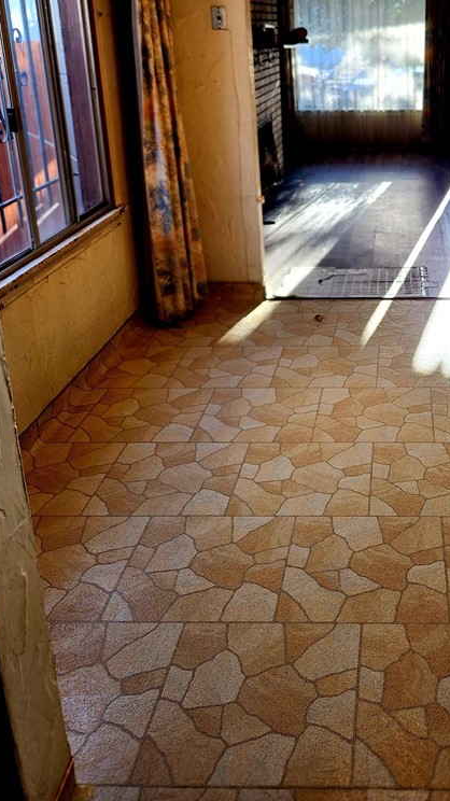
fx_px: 764
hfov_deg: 31.6
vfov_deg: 54.2
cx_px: 384
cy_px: 267
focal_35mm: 36
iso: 64
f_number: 1.8
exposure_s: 1/120
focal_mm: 5
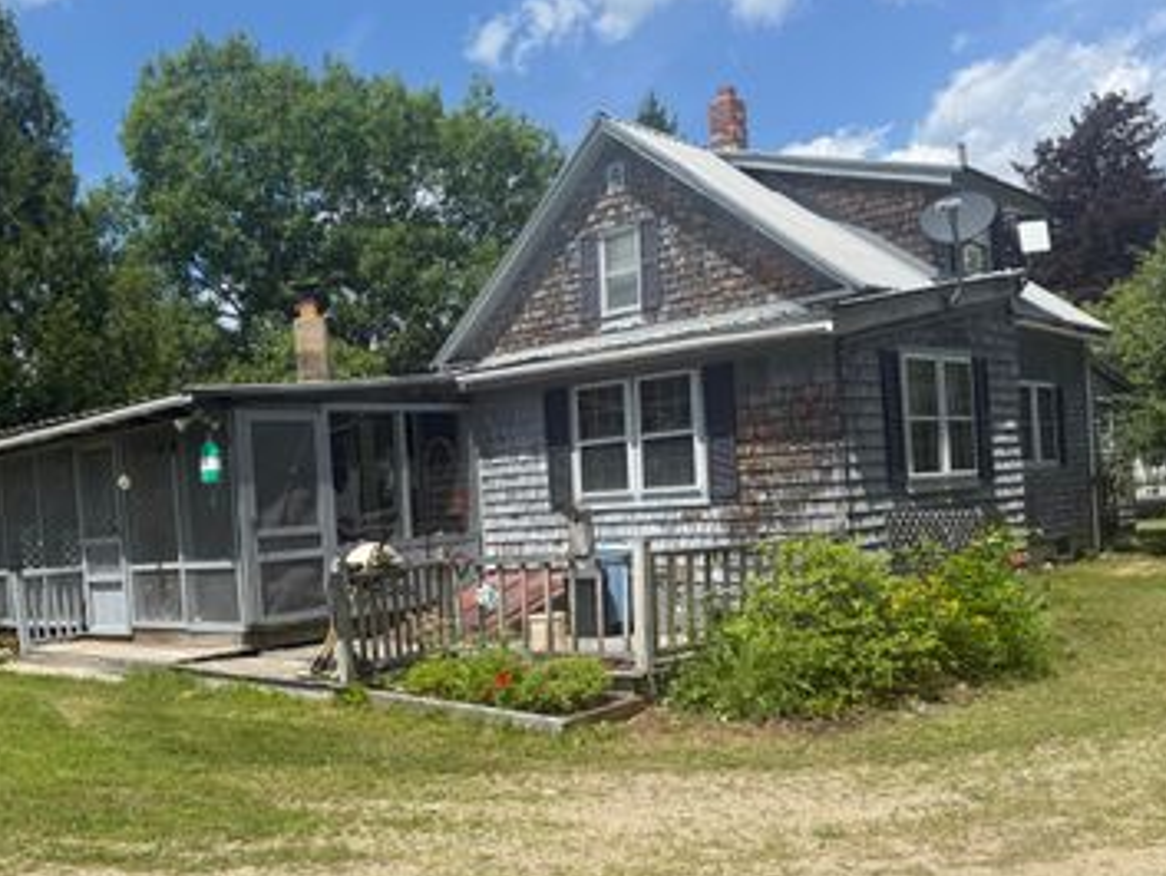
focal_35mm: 34
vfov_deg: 41.6
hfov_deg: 53.6
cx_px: 476
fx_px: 1146
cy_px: 527
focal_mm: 6.76
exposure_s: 1/4167
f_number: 1.78
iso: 80
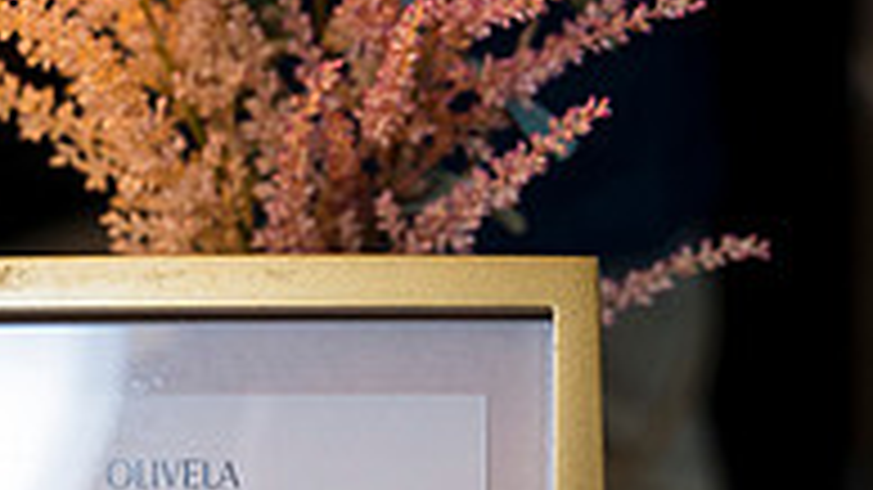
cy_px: 652
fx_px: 2198
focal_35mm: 95
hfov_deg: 22.2
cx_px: 207
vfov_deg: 12.3
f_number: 4.5
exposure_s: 1/100
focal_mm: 39
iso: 800
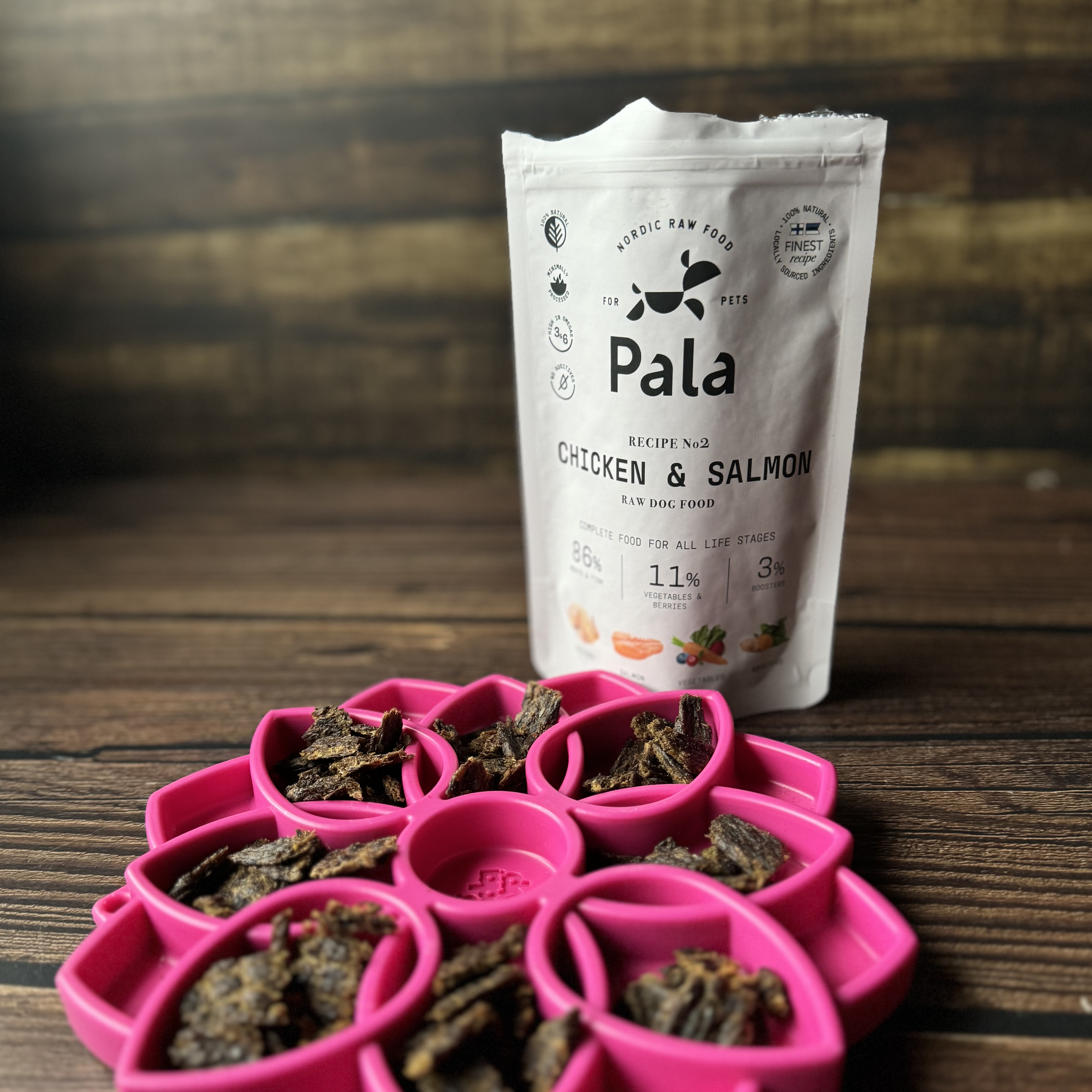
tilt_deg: -25.8
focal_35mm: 29
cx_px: 532
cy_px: 622
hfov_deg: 55.6
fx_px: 1035
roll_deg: +3.4
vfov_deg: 55.4
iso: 250
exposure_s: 1/60
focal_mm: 6.86
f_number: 1.78
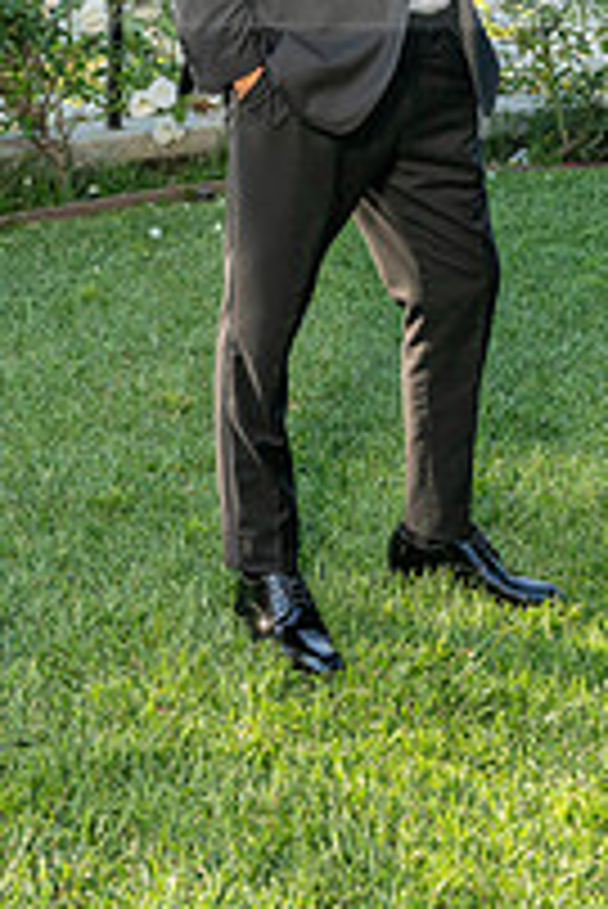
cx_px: 423
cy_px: -76
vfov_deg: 24.3
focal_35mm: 78
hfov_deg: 17.5
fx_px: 1972
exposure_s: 1/200
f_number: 9
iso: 200
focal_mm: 35
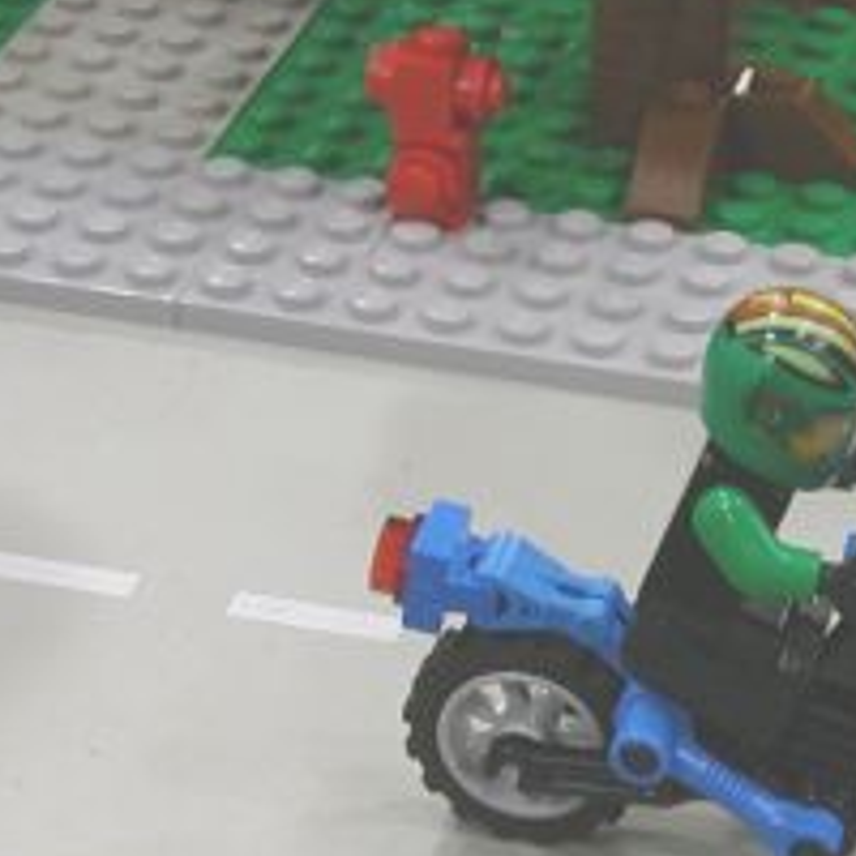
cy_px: 766
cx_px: 826
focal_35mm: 130
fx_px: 3637
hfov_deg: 13.3
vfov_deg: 13.3
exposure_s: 1/15.1
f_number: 3.2
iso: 100
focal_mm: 7.5
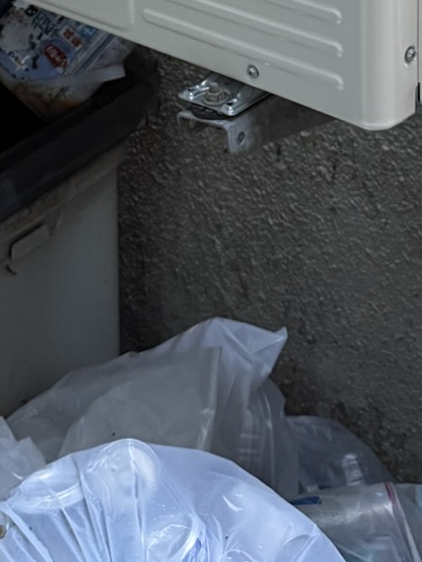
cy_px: -243
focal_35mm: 85
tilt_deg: -12.1
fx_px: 1381
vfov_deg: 20.3
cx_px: 157
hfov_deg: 17.3
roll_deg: +1.8
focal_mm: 6.76
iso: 400
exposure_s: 1/60
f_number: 1.78
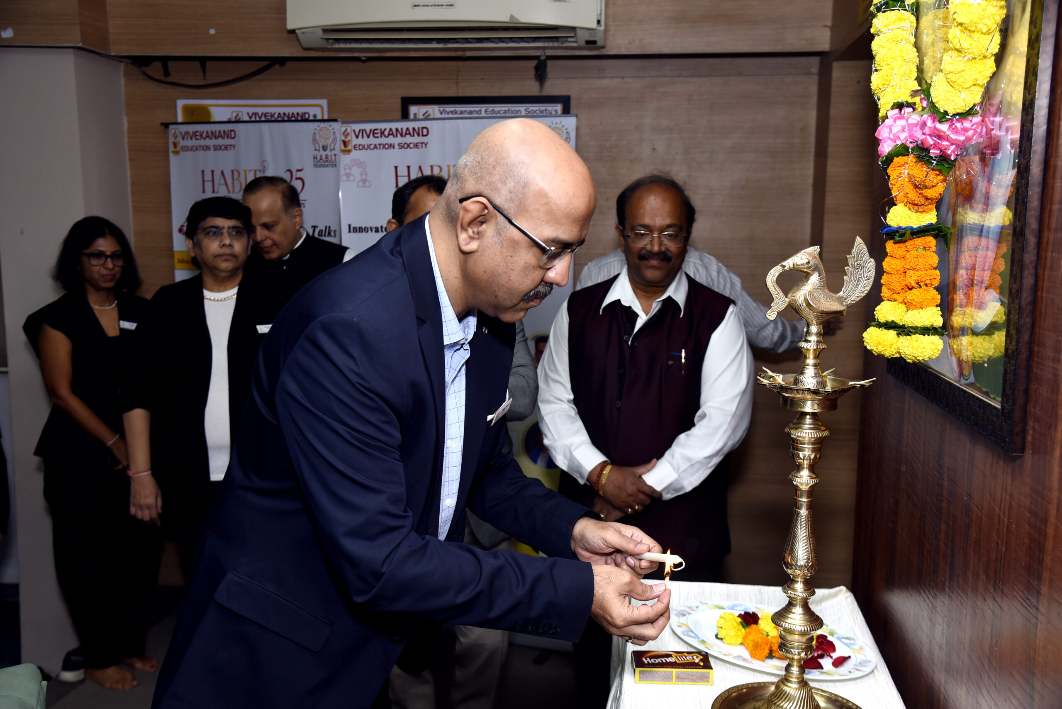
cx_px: 531
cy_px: 354
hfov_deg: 50.7
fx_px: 1121
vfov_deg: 35.1
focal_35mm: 38
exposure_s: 1/160
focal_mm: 38
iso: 500
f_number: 5.6
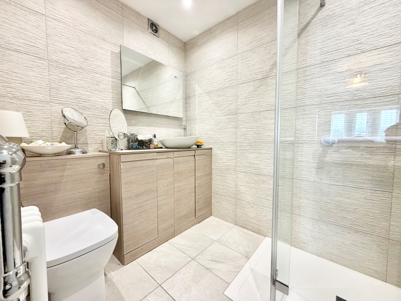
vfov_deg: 85.7
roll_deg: +0.7
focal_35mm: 14
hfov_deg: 102.1
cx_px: 200
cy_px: 150
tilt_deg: -4.0
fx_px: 162
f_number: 2.2
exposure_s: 1/100
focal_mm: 2.22
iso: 250
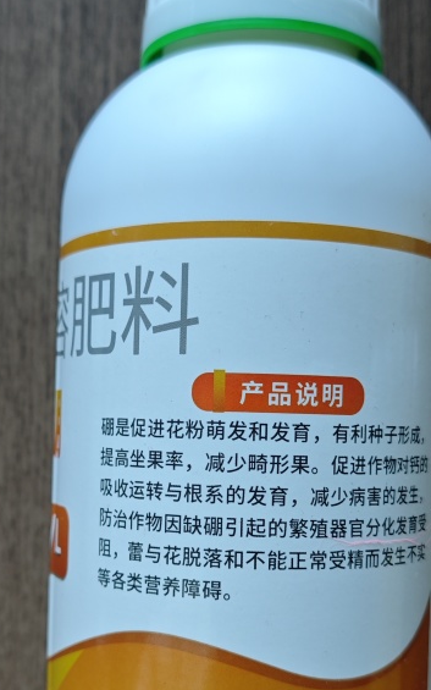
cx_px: 216
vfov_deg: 43.2
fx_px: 865
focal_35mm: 46
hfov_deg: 28.0
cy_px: 424
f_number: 1.6
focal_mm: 6.55
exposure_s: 1/100
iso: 250
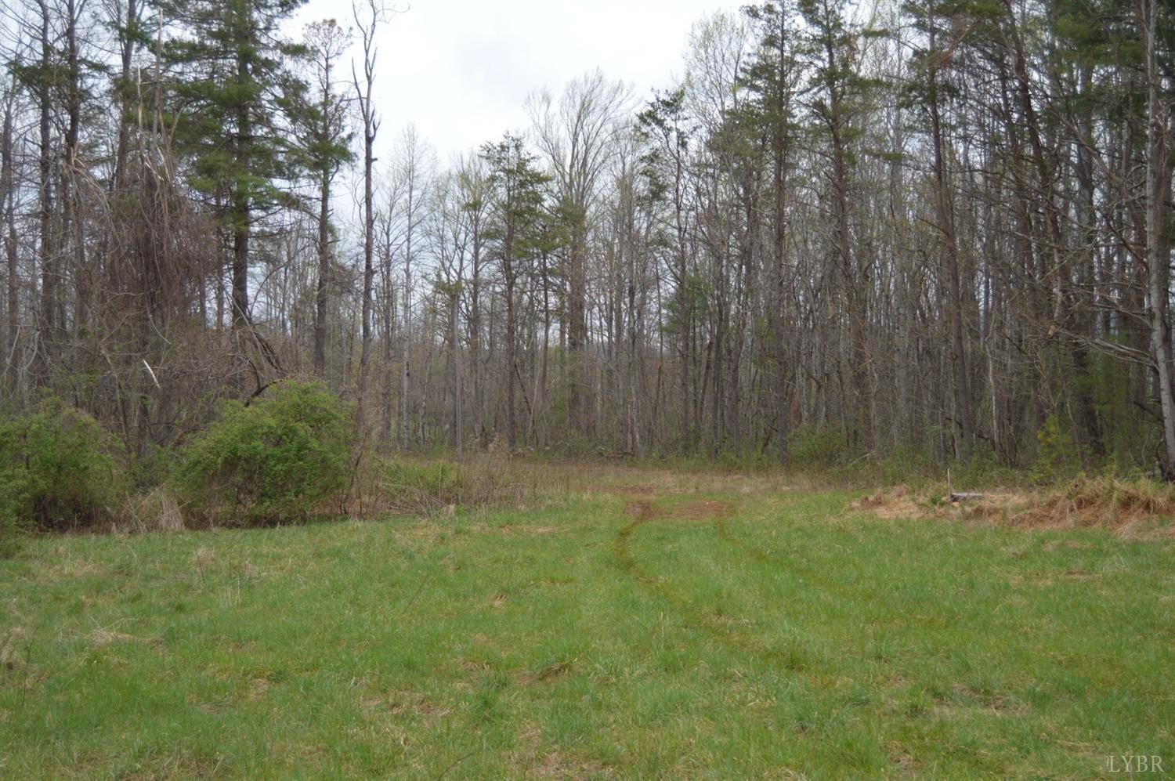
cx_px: 588
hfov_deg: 46.4
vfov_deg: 31.8
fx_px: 1369
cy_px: 390
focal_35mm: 42
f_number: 4
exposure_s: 1/320
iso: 100
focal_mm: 28
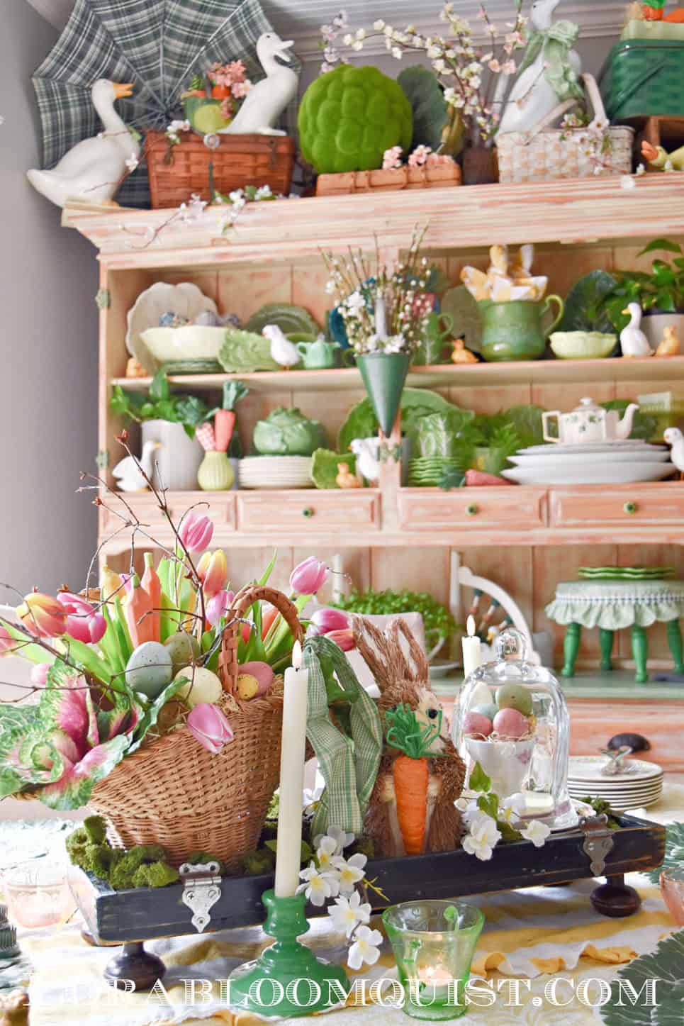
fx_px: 1026
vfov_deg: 53.1
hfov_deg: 36.9
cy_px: 513
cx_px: 342
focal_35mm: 36
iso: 400
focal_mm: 24
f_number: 5
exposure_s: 1/100
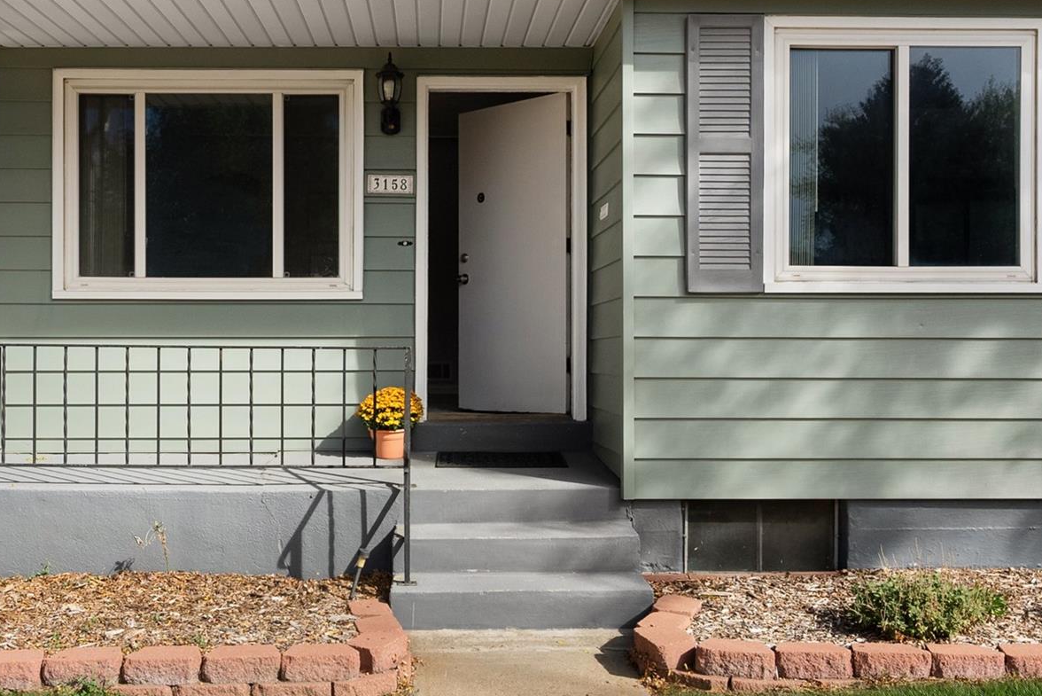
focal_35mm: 34
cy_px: 275
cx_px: 517
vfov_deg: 38.7
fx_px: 984
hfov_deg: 55.8
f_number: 8
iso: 400
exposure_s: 1/800
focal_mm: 17
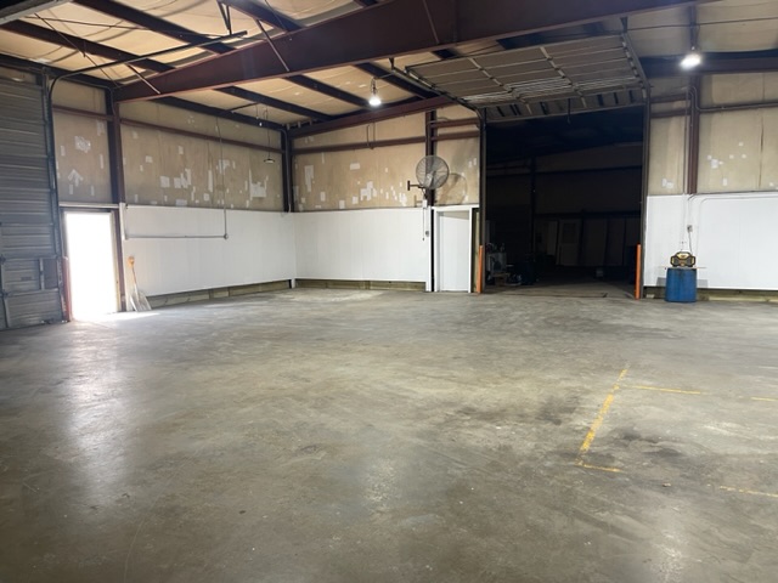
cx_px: 389
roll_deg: +2.3
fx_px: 584
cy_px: 292
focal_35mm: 26
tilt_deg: -7.2
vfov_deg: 53.1
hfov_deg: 67.3
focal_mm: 4.2
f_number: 1.6
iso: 100
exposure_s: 1/60
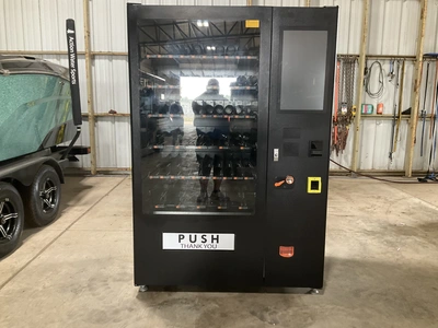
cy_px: 164
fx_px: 367
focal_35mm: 29
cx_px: 219
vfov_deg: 48.2
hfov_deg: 61.7
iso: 160
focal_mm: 3
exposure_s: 1/60
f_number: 1.8
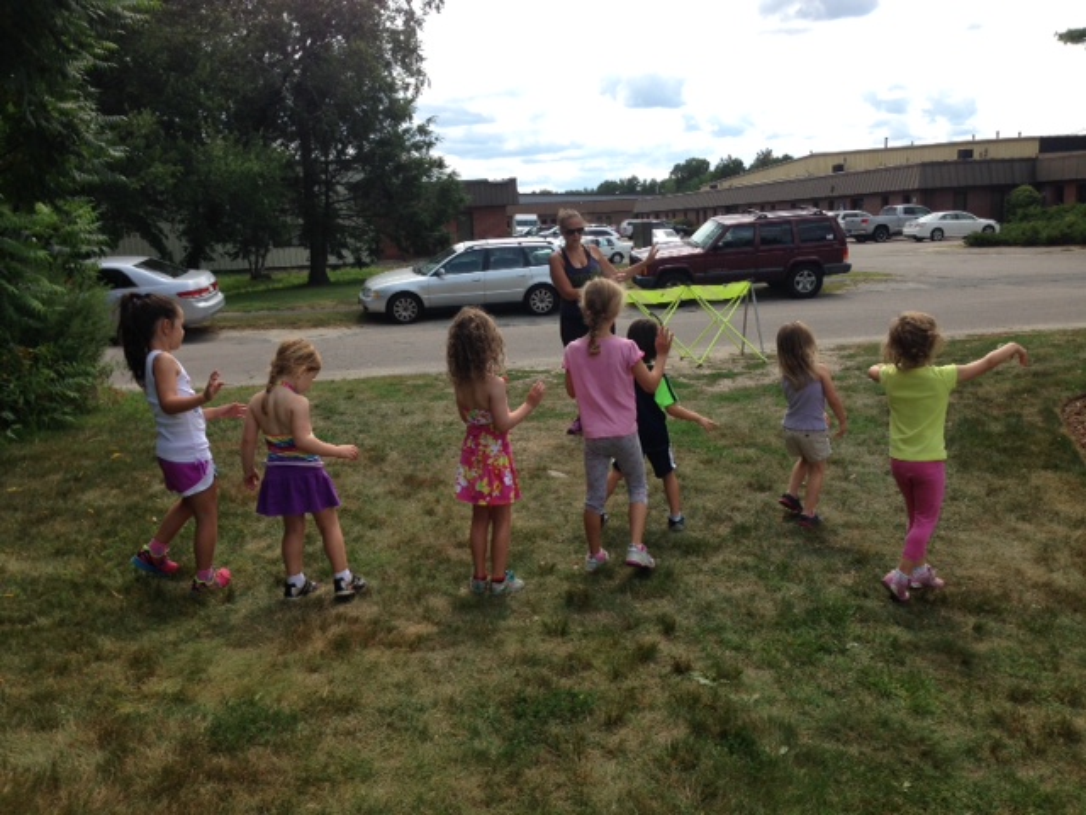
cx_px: 543
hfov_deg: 55.4
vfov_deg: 42.9
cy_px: 408
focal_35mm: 33
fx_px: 1035
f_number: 2.4
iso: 50
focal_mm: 4.12
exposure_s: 1/1063
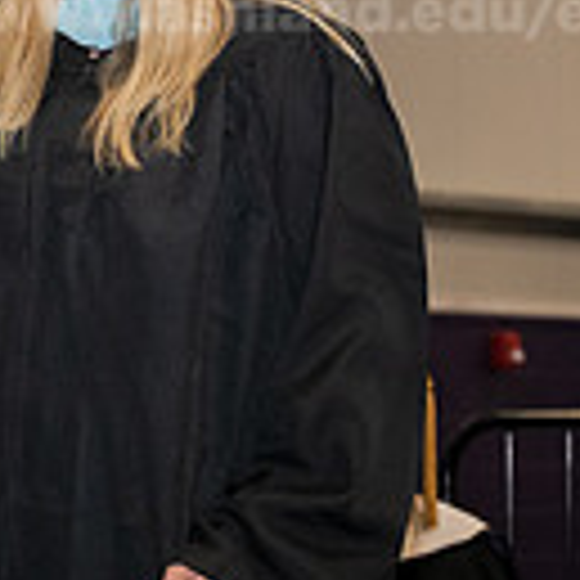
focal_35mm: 306
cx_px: -220
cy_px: 106
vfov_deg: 5.7
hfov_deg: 5.7
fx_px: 5801
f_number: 5.6
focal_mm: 80
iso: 1600
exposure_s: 1/200
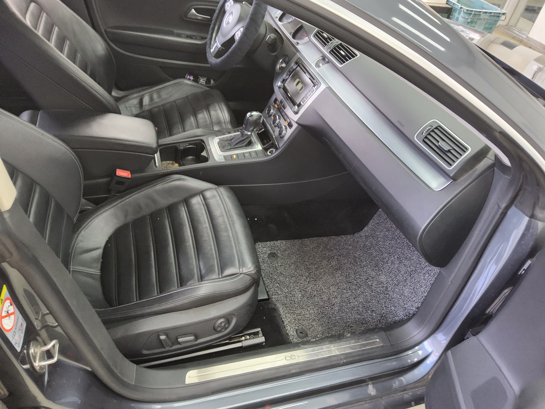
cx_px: 272
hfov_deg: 69.4
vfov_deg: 54.9
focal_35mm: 25
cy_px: 204
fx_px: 394
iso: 500
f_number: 2
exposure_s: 1/120
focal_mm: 3.08
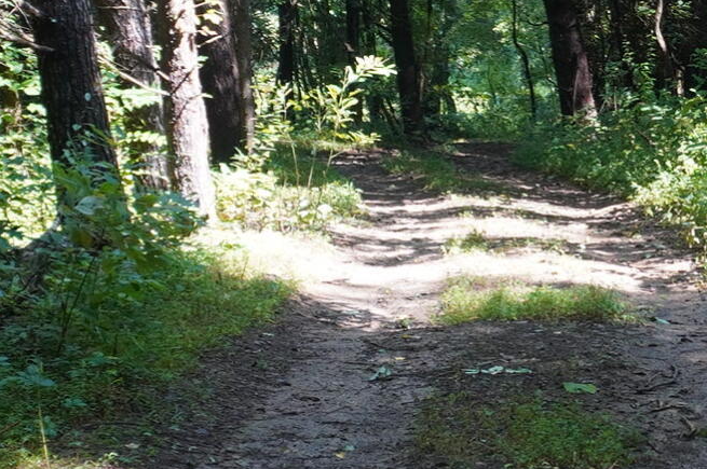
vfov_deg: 12.3
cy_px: 38
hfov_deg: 18.1
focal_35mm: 110
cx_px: 737
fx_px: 2158
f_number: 4
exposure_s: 1/160
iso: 320
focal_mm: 16
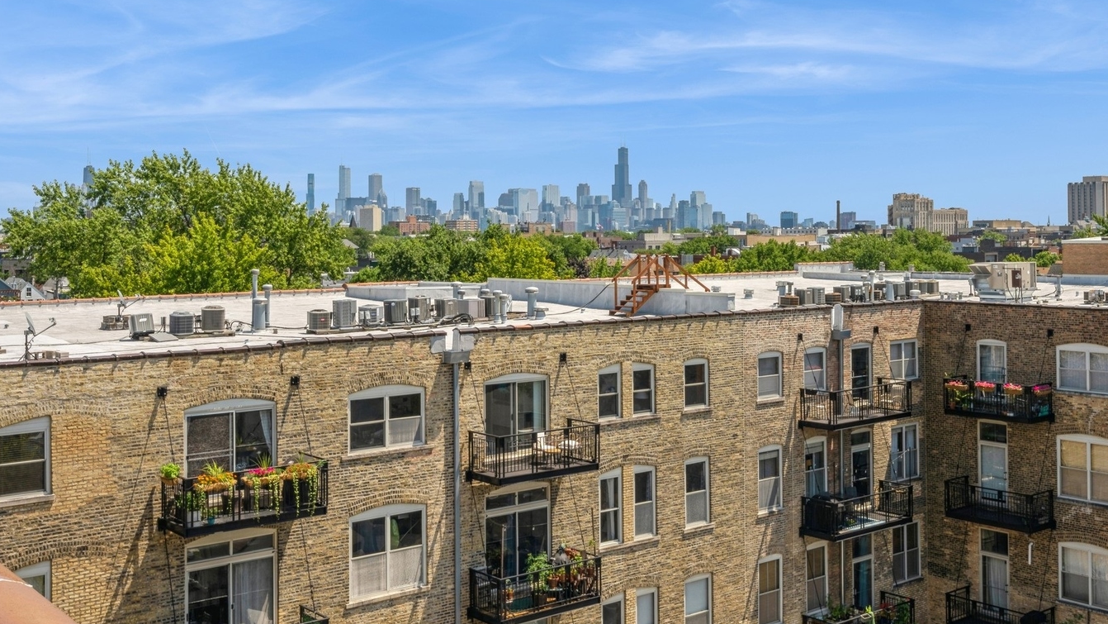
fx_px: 1116
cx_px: 599
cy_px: 216
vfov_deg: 31.0
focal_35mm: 38
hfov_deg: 52.7
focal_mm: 30
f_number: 16
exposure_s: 1/100
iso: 100
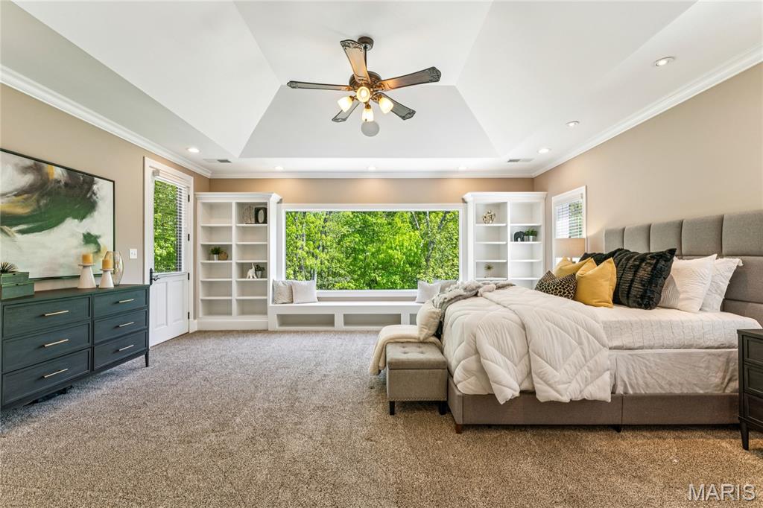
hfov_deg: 98.6
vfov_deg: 75.5
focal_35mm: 16
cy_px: 254
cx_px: 382
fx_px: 328
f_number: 13
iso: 320
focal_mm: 15.5
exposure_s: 1/15
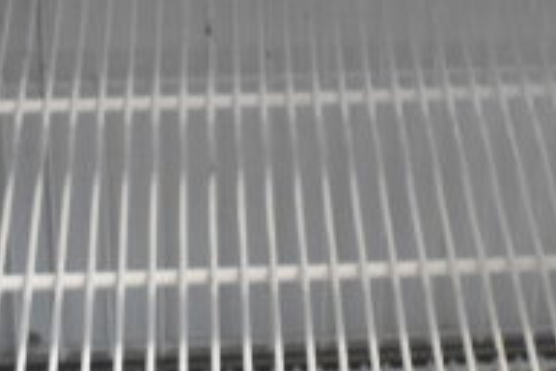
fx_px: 2425
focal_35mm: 157
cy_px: -343
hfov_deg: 12.9
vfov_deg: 8.3
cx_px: 547
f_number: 3.8
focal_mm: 22
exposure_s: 1/30
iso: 1800
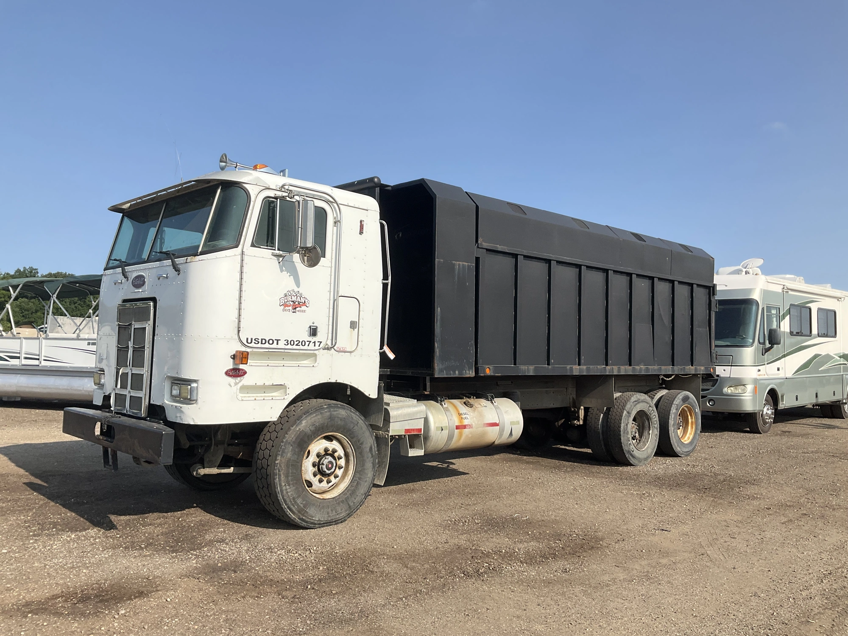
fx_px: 710
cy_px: 318
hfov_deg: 61.7
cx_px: 424
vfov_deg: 48.2
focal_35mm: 29
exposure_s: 1/2227
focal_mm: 3
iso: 25
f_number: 1.8
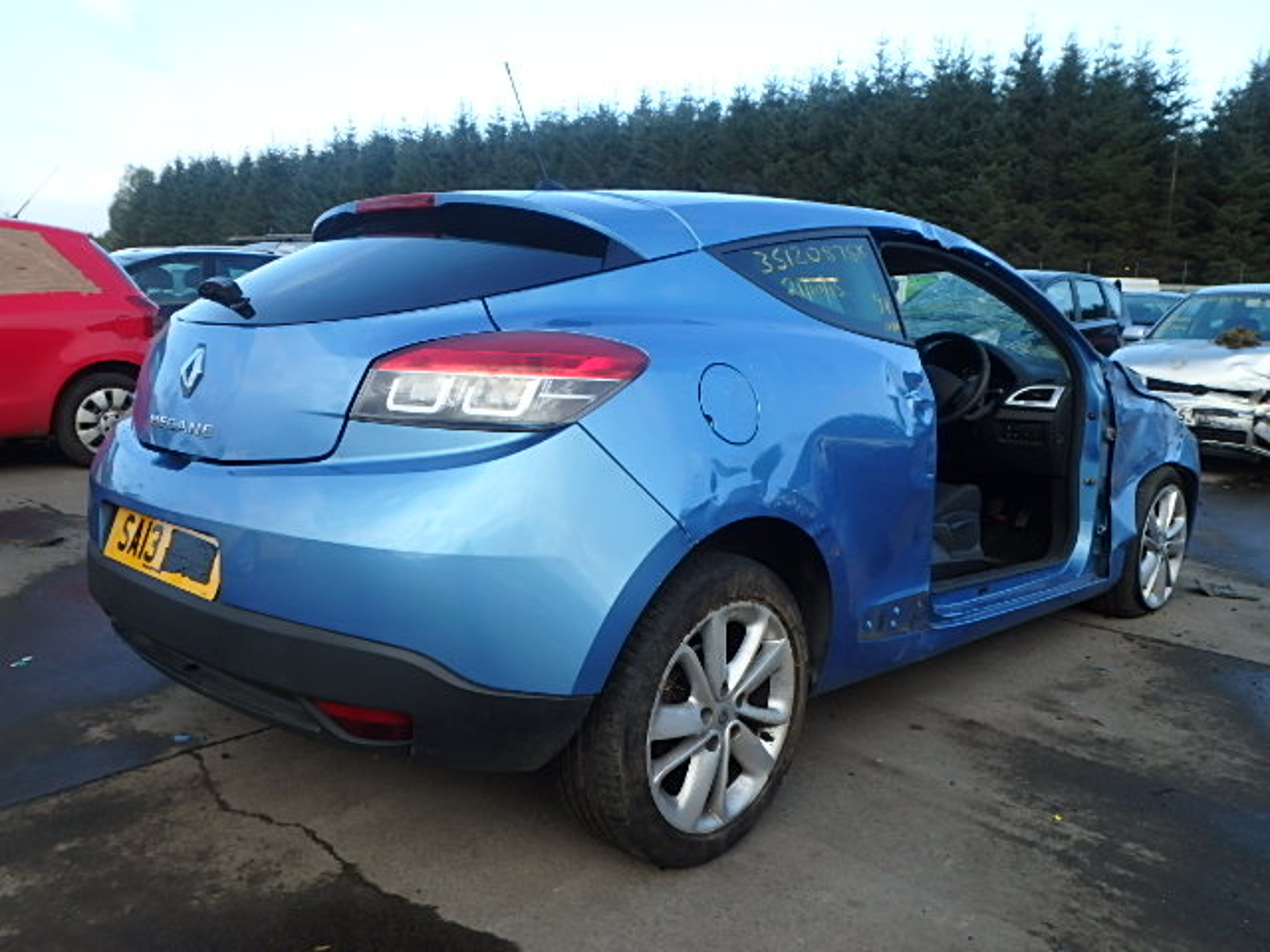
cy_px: 476
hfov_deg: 61.7
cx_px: 635
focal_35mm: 29
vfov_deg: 48.2
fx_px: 1064
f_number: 4.6
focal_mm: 5.2
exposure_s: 1/160
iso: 125
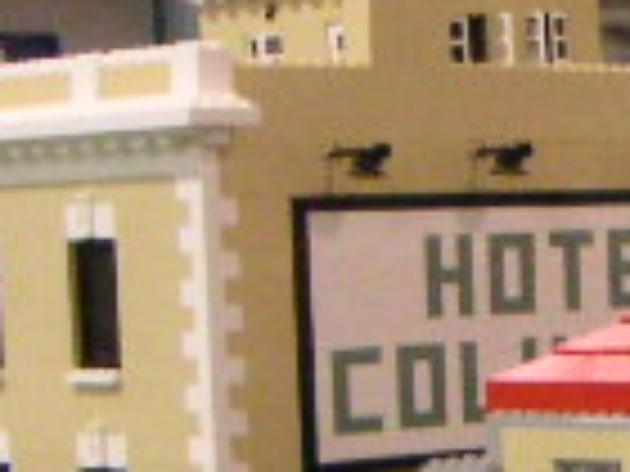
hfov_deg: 11.4
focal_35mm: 169
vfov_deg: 8.6
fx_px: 3076
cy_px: 733
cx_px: 788
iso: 400
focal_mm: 4.8
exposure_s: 1/45
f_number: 2.8
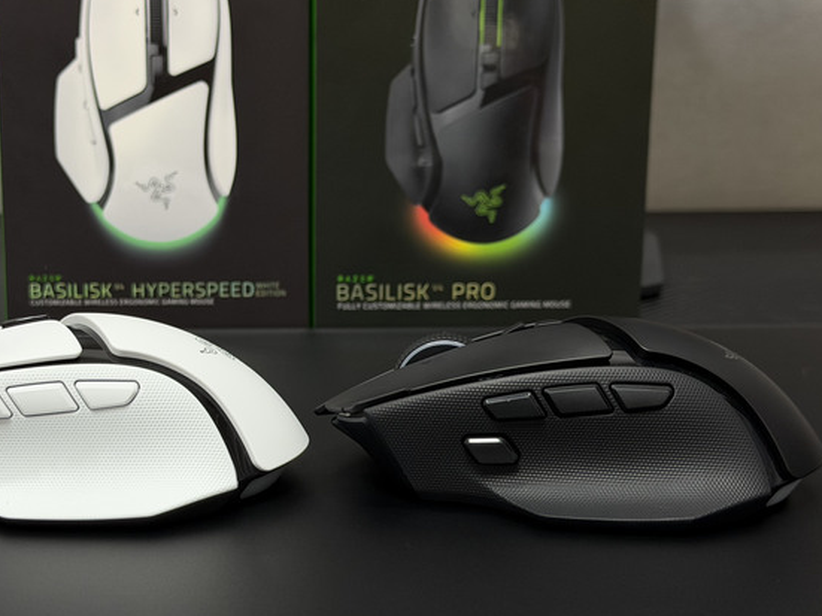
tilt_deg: -13.3
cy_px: 366
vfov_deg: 21.6
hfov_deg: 28.5
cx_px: 312
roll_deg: +0.1
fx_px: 1614
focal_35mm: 68
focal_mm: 6.76
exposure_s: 1/60
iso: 125
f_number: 1.78
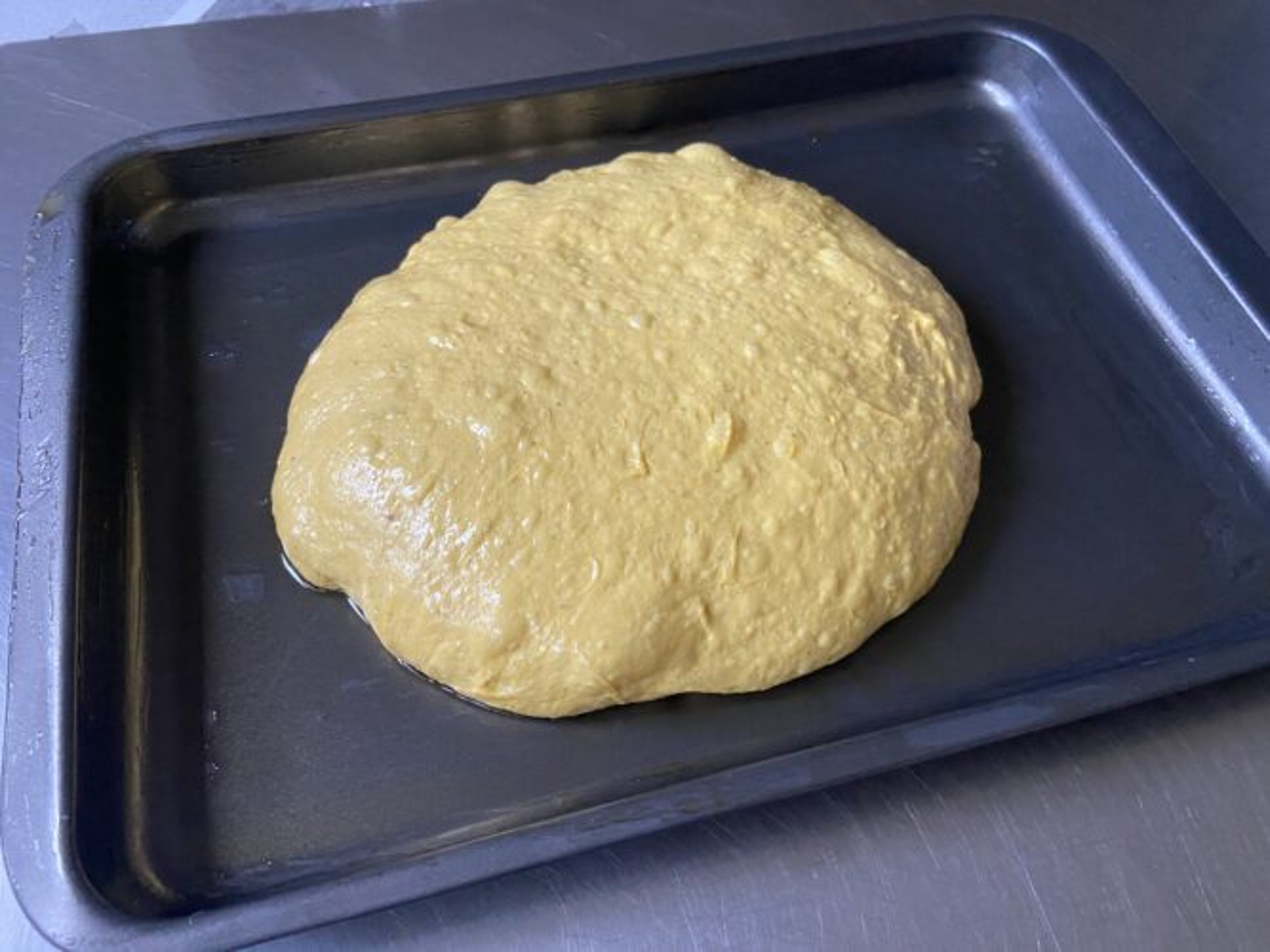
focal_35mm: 26
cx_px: 635
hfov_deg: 67.3
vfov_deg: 53.0
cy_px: 476
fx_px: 954
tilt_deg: -57.8
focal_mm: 4.25
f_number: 1.8
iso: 400
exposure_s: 1/60
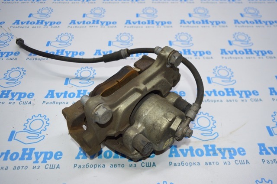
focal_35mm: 27
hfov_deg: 67.4
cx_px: 138
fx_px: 207
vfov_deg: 47.8
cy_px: 92
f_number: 4
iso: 400
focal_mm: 18
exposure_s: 1/100
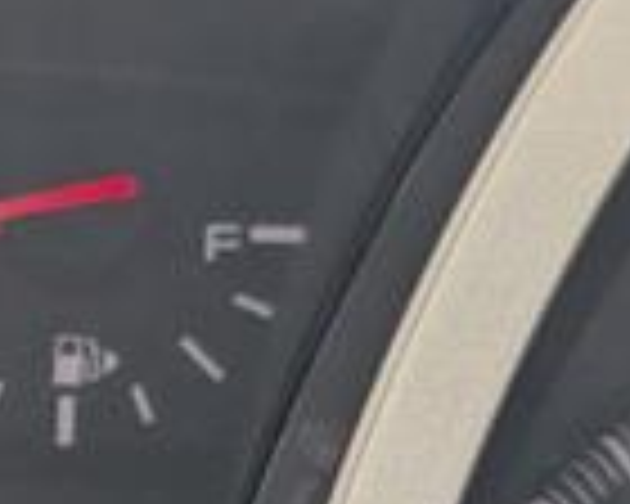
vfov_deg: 6.9
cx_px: -477
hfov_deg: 8.5
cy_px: 814
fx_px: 4083
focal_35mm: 219
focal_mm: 6.9
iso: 49
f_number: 1.68
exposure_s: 1/110
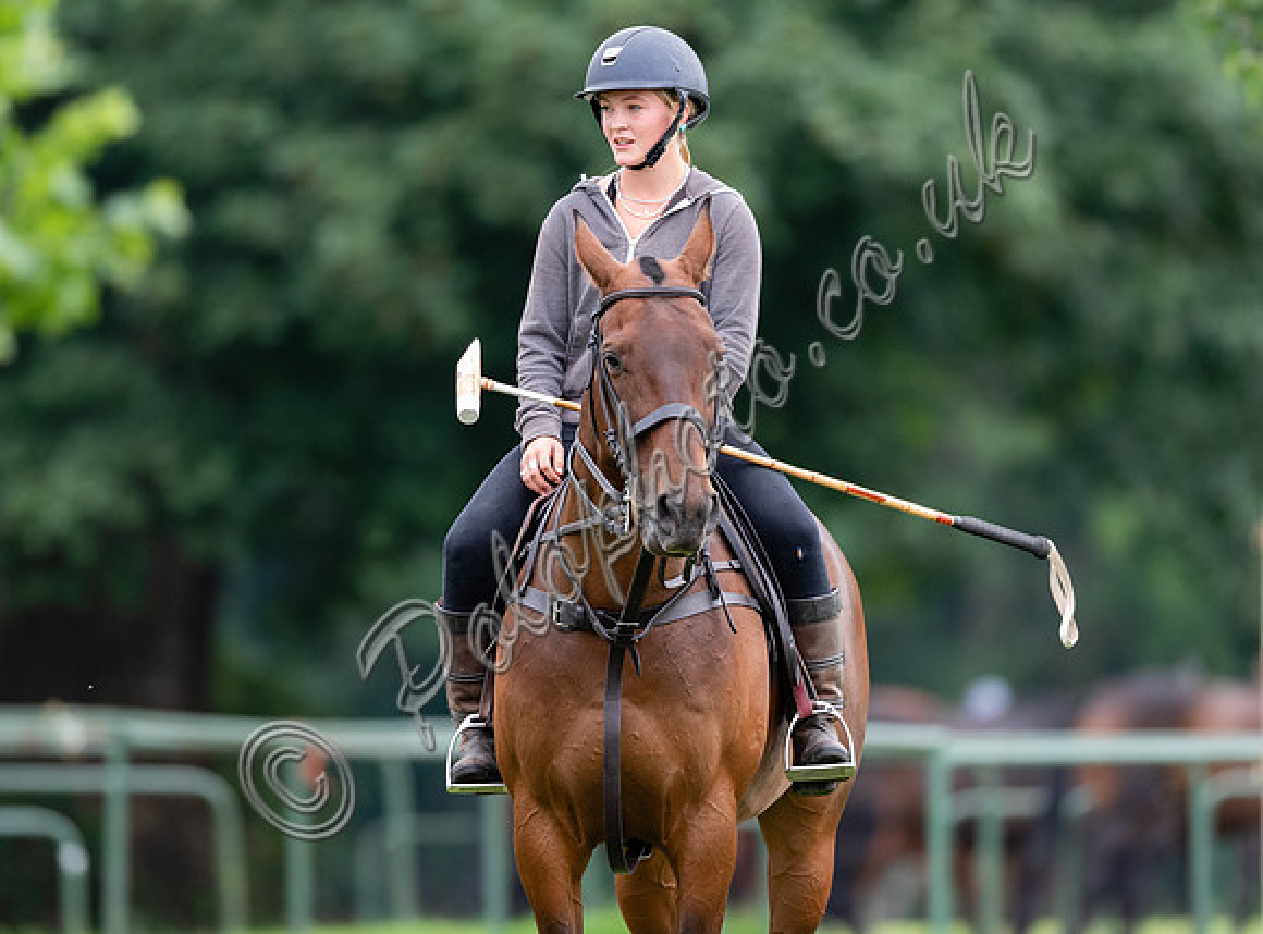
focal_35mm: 714
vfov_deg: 2.1
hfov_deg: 2.8
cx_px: 644
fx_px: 25923
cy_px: 311
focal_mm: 500
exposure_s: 1/500
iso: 1250
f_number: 4
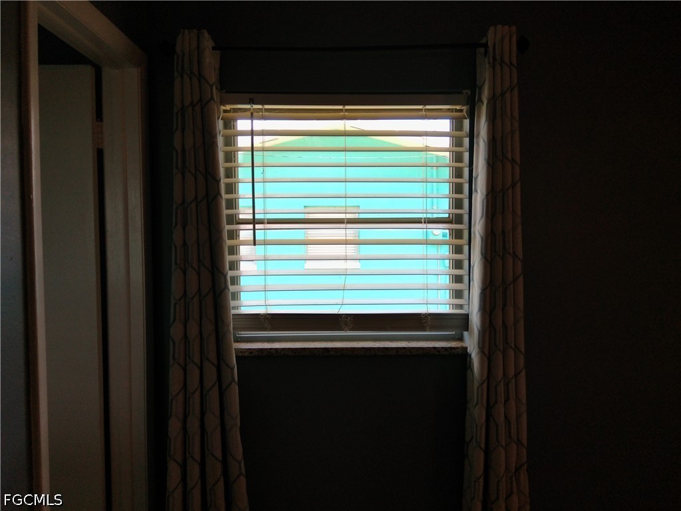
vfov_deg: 53.1
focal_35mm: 26
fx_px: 511
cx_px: 340
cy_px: 256
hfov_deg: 67.3
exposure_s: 1/135
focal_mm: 3
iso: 100
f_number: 2
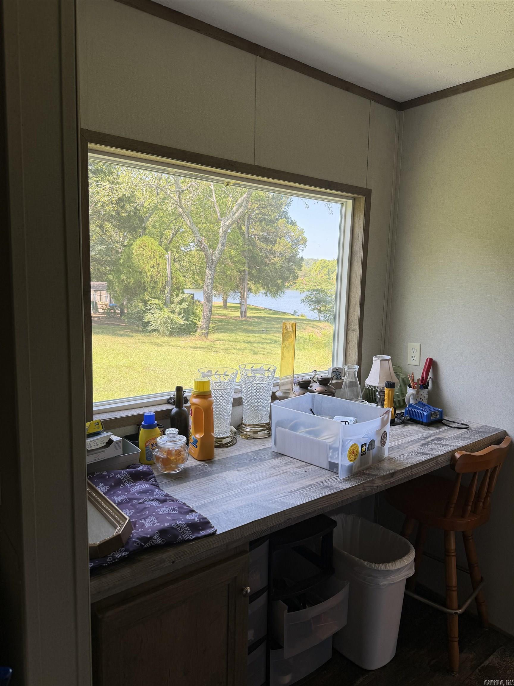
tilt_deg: -7.1
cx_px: 257
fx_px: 475
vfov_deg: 71.6
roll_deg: -1.6
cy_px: 343
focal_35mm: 24
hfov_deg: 56.8
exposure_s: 1/229
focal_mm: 6.76
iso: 64
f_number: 1.78
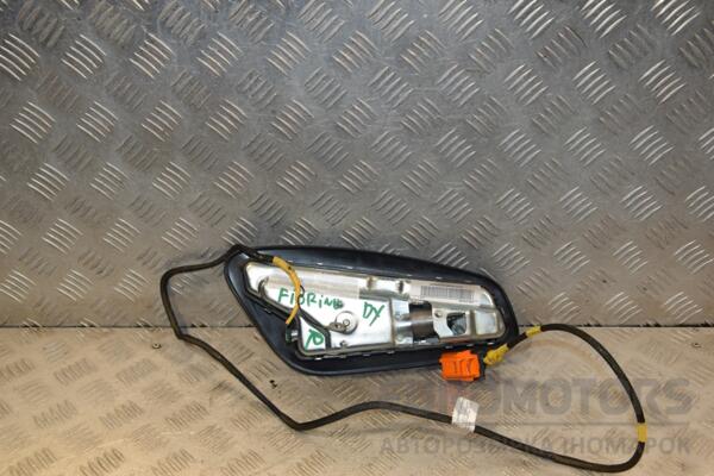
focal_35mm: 45
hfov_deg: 43.6
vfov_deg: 29.9
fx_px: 892
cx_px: 357
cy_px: 238
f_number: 6.3
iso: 800
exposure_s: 1/200
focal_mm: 30
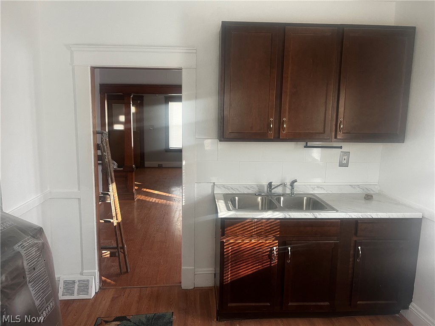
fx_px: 327
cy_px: 163
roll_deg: -0.7
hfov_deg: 67.3
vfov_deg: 53.1
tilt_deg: -9.1
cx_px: 218
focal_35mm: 26
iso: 125
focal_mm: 5.7
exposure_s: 1/83
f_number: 1.5
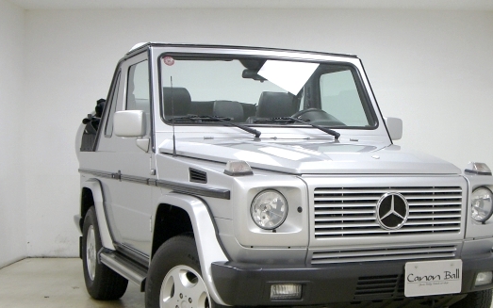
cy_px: 196
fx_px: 820
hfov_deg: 33.4
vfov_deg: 21.2
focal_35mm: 61
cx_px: 295
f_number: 3
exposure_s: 1/25
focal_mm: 7.6
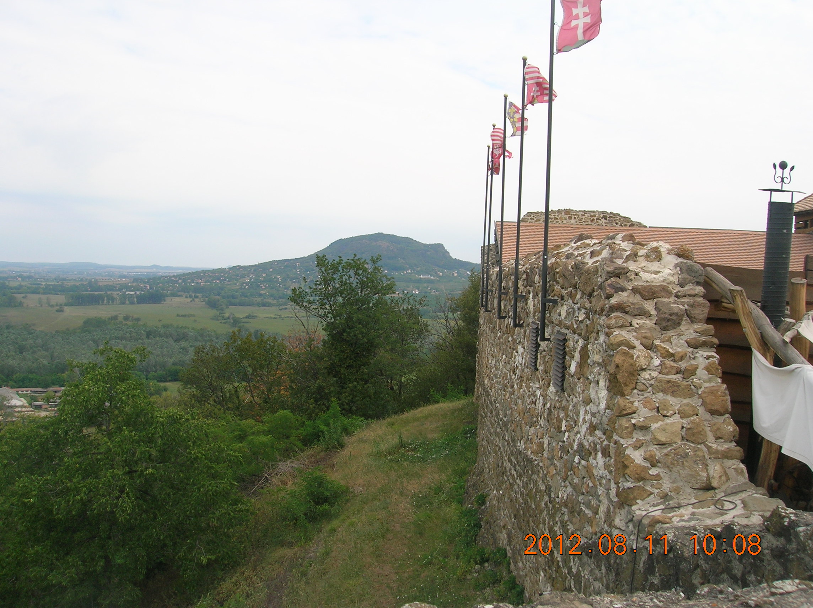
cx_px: 406
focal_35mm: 34
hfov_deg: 54.0
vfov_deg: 41.7
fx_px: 798
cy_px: 304
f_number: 4.9
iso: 50
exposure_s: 1/230
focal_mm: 5.7
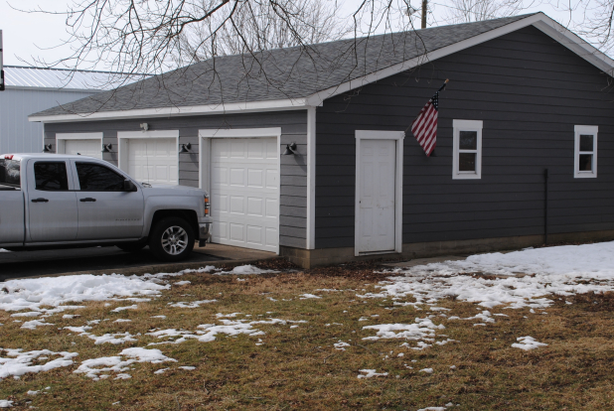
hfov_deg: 34.4
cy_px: 202
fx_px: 991
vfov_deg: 23.5
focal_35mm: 58
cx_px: 358
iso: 100
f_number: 8
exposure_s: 1/250
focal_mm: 32
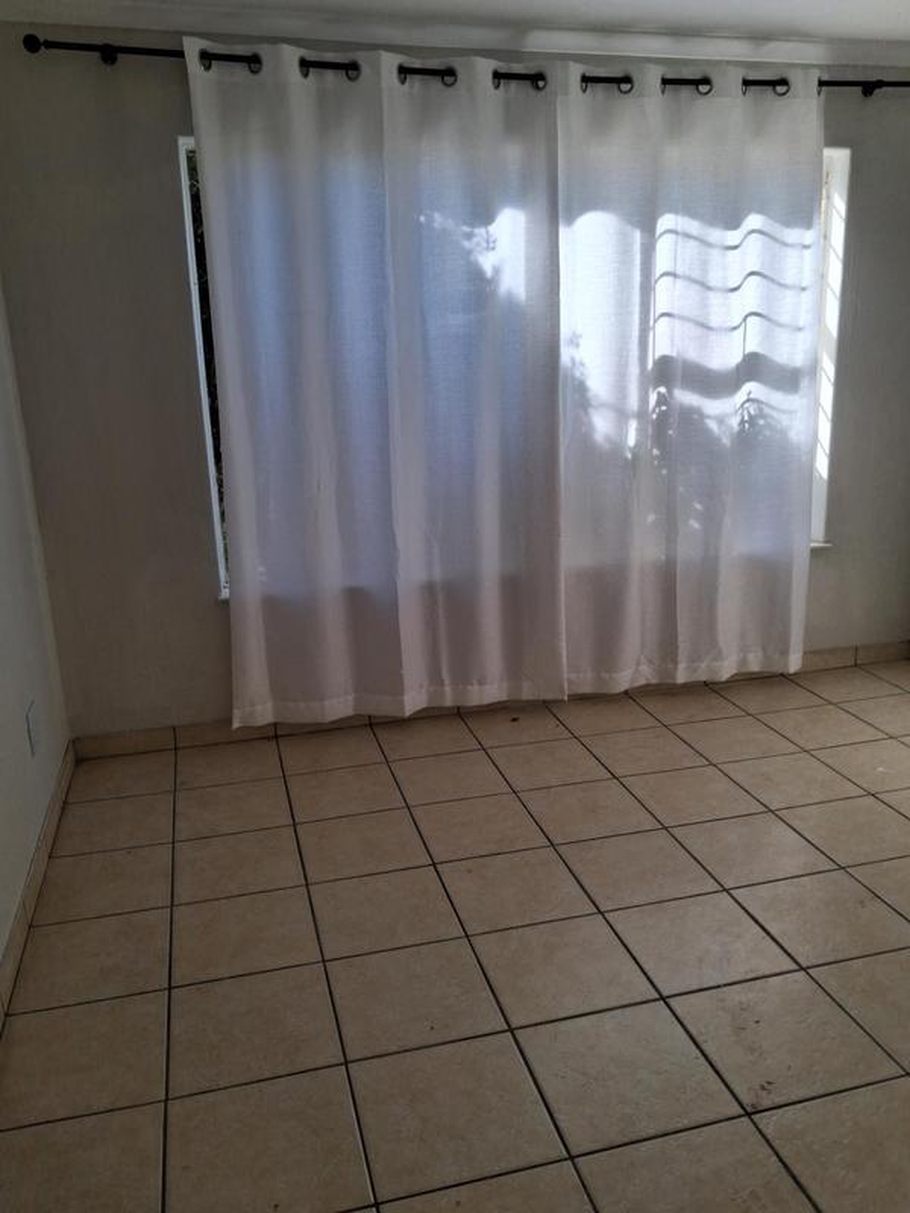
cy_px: 606
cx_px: 455
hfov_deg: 51.4
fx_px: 946
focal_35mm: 27
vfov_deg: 65.3
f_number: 1.8
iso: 20
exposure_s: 1/195
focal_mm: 4
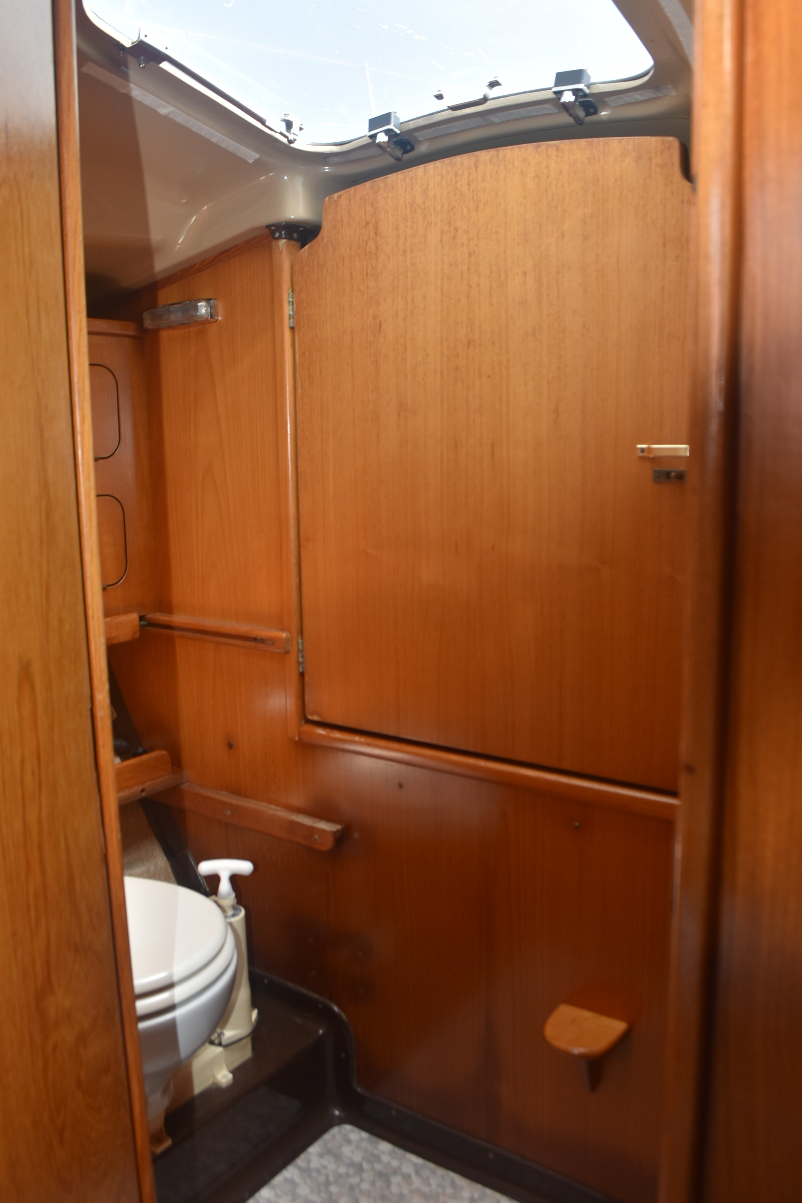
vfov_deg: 65.5
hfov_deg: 46.4
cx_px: 413
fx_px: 936
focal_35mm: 28
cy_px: 583
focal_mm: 18
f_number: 5.6
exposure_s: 1/125
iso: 280
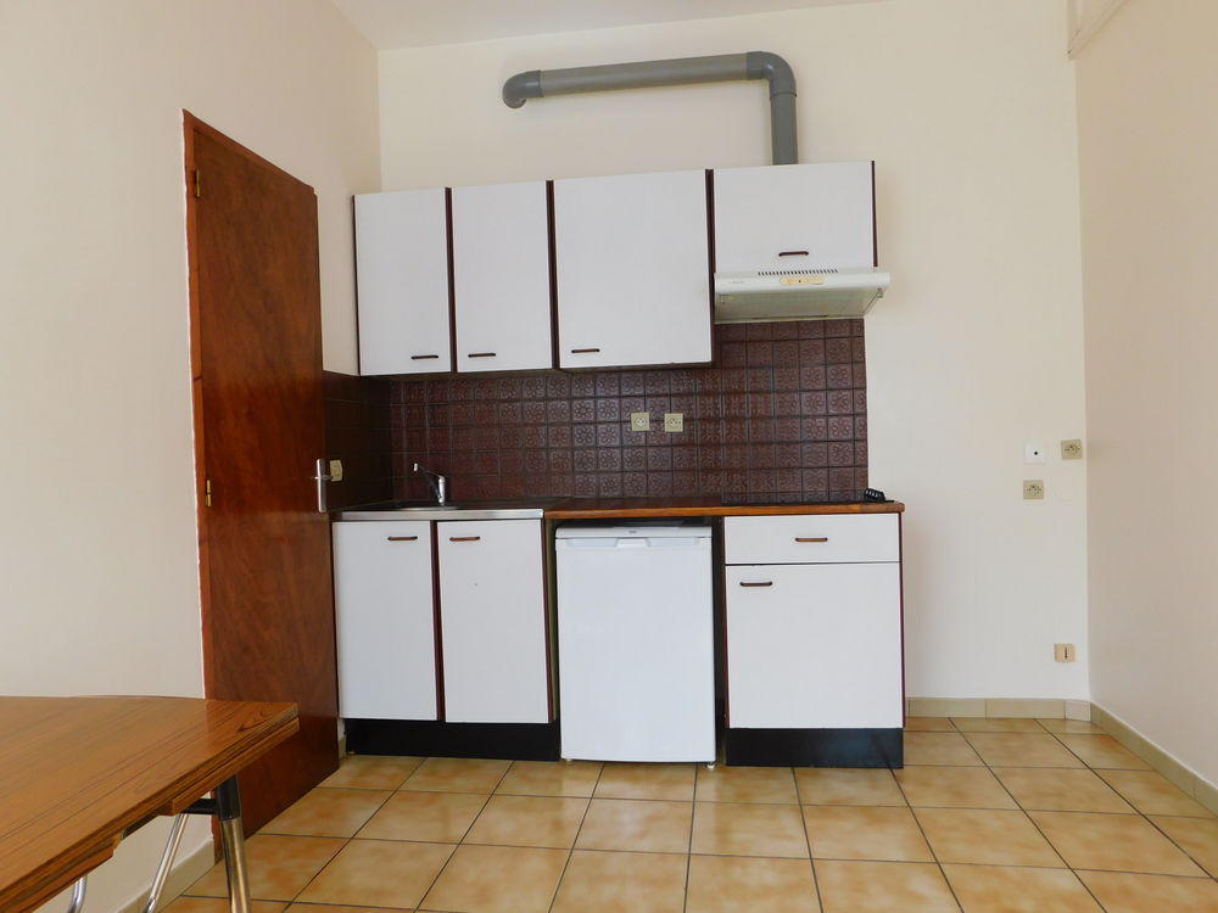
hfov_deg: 73.9
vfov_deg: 58.9
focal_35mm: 23
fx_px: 809
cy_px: 456
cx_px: 609
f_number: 3
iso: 125
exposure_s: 1/60
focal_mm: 4
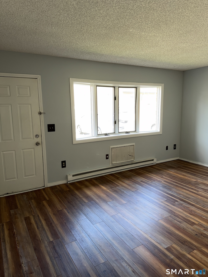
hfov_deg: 56.8
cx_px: 104
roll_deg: +0.6
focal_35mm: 24
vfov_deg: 71.6
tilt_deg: -9.3
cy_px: 138
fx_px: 192
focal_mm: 6.76
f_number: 1.78
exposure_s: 1/52
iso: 80
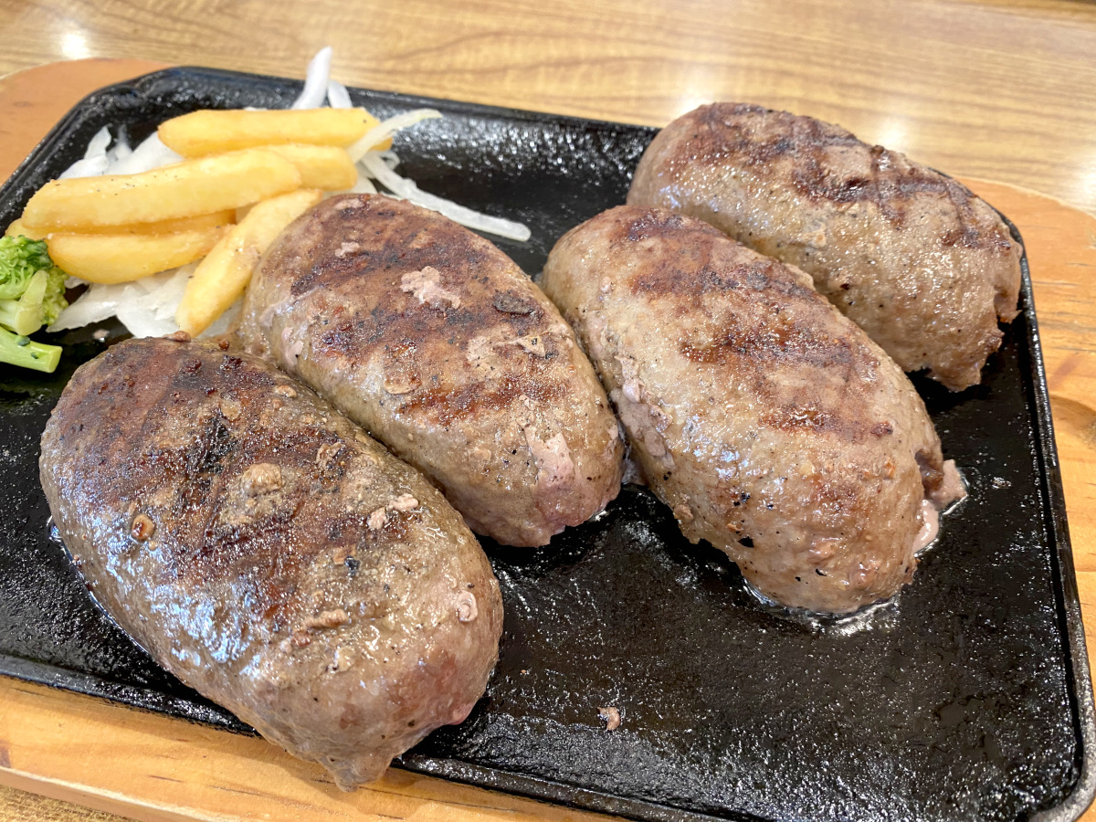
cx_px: 548
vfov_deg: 53.1
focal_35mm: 26
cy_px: 411
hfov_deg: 67.3
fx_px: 823
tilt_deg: -55.2
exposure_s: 1/50
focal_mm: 4.25
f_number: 1.8
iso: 160
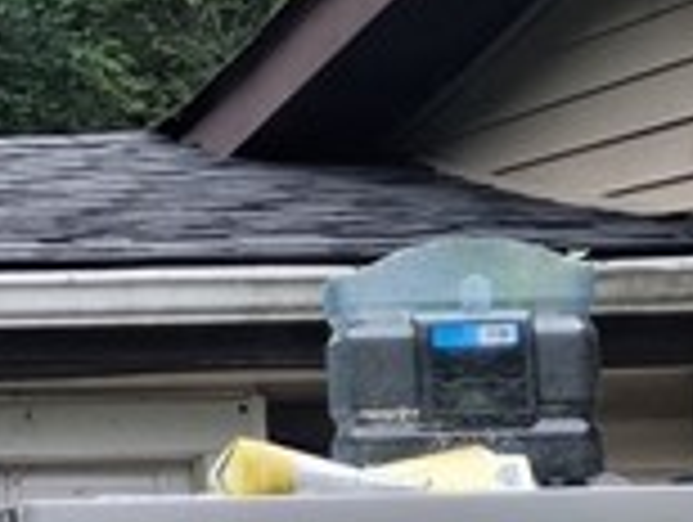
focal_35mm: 179
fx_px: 3589
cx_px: -1048
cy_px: 382
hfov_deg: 9.6
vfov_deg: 8.3
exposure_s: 1/129
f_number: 1.8
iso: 20
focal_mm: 4
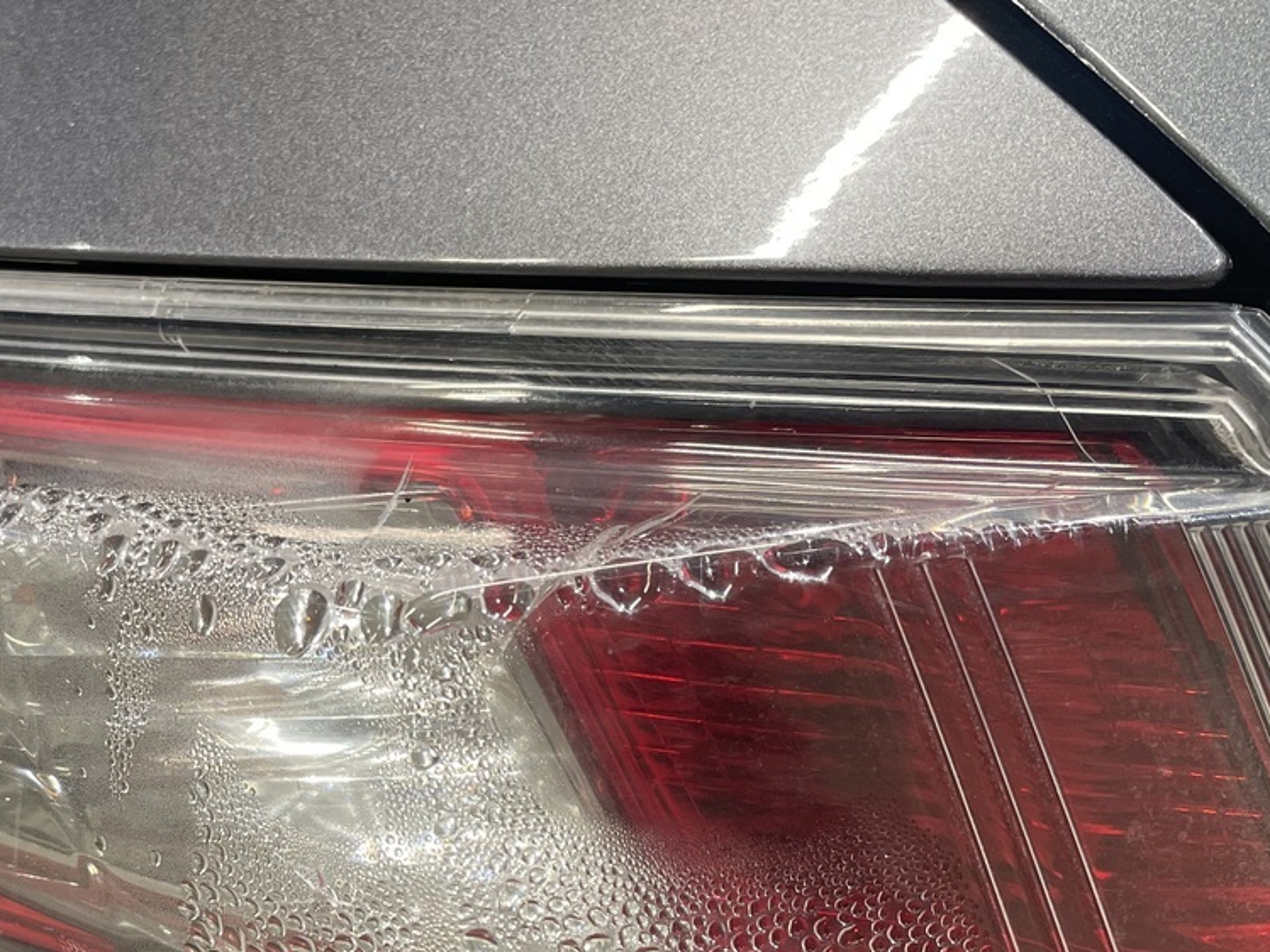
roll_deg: -1.5
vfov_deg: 28.6
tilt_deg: -24.7
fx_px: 1835
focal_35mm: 50
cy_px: 742
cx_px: 198
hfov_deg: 36.5
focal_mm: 4.2
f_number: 1.6
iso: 100
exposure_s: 1/100
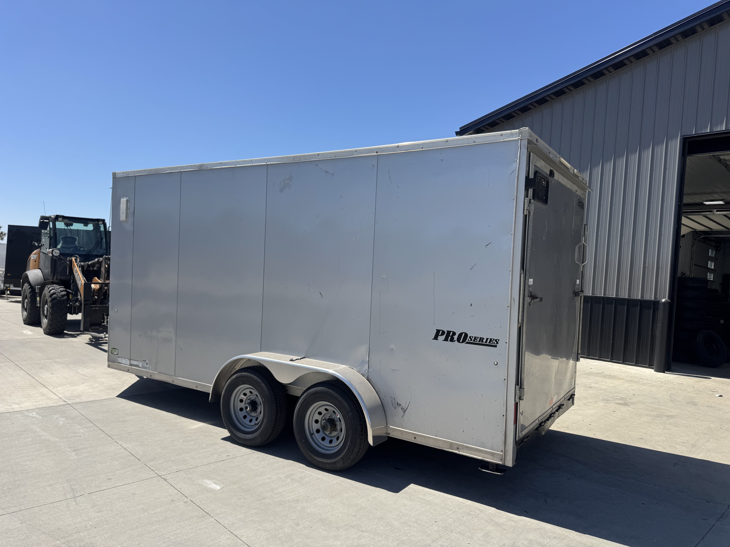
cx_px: 365
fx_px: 506
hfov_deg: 71.6
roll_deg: -3.5
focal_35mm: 24
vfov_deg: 56.8
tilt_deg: +1.4
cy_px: 274
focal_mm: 6.76
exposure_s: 1/4950
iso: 80
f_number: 1.78
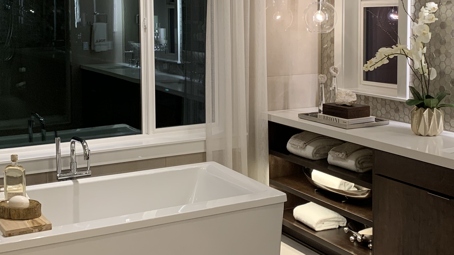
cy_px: 60
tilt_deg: -3.6
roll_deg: +0.3
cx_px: 242
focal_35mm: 53
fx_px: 638
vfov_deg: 22.4
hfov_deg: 39.2
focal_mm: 4.25
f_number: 1.8
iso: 100
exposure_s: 1/60
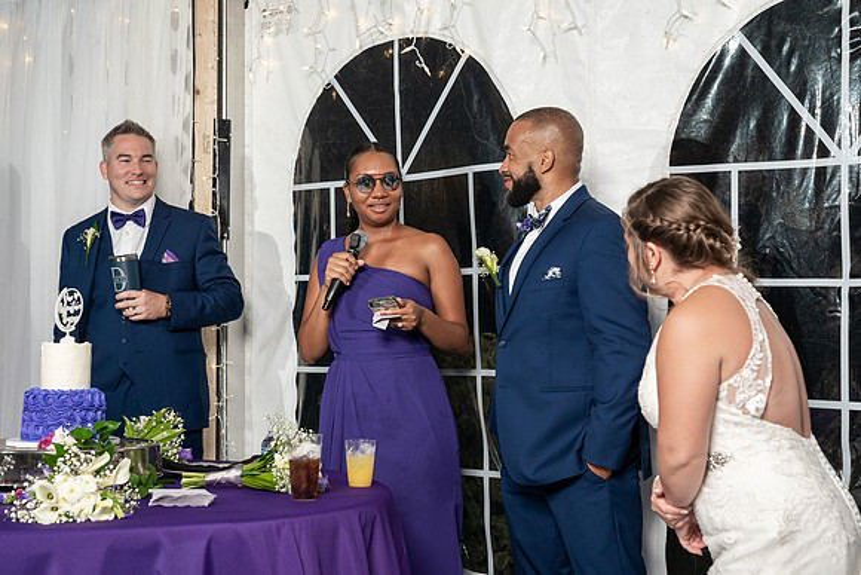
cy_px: 287
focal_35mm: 56
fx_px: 1343
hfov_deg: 35.6
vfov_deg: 24.1
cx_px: 430
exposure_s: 1/200
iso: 1600
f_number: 5.6
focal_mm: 56
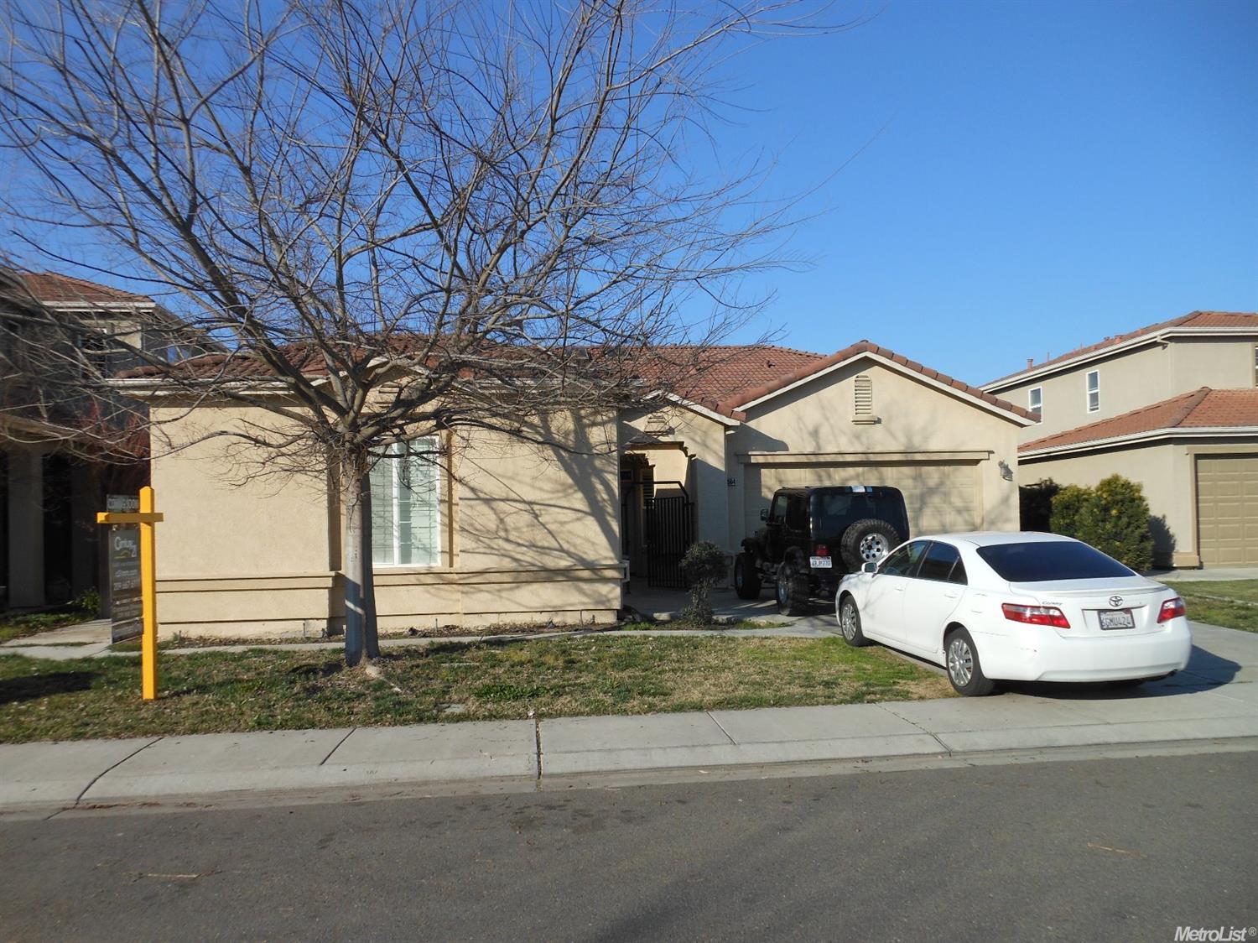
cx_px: 629
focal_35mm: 25
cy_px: 472
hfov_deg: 69.4
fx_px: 908
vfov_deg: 54.9
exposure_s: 1/1000
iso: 80
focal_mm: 4.5
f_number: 3.2
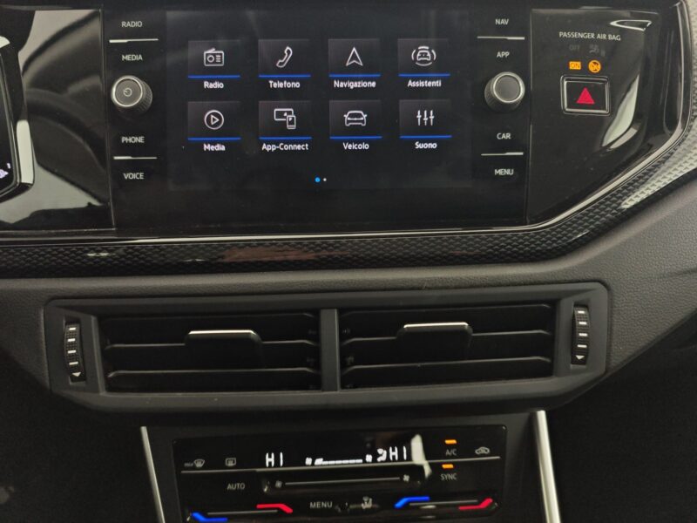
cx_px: 348
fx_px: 463
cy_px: 262
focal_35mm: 23
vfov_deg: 58.9
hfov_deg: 73.9
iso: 214
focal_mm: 6.55
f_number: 1.6
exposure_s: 1/100
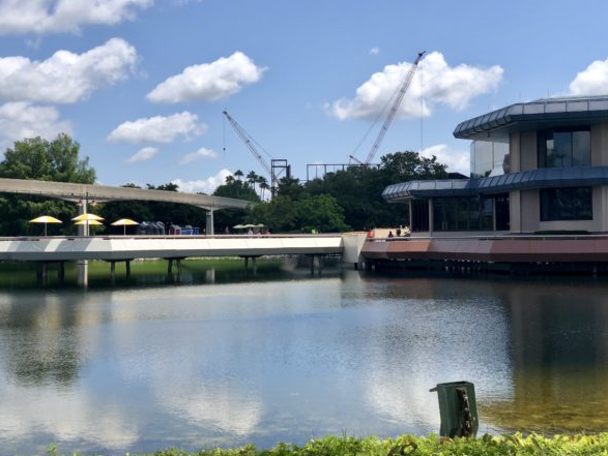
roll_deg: +1.0
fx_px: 949
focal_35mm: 54
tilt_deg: +3.2
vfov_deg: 27.1
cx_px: 297
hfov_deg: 35.5
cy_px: 226
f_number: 2.4
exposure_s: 1/1297
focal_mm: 6
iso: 16
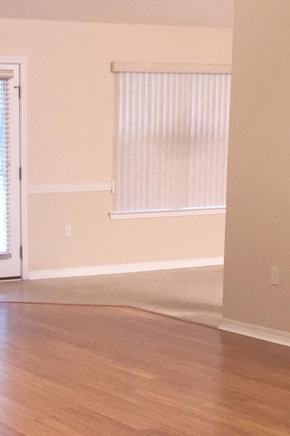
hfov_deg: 16.6
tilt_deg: -9.3
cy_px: 308
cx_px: -15
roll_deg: +0.1
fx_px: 967
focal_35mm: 80
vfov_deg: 25.2
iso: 160
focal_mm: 4.15
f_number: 2.2
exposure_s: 1/24
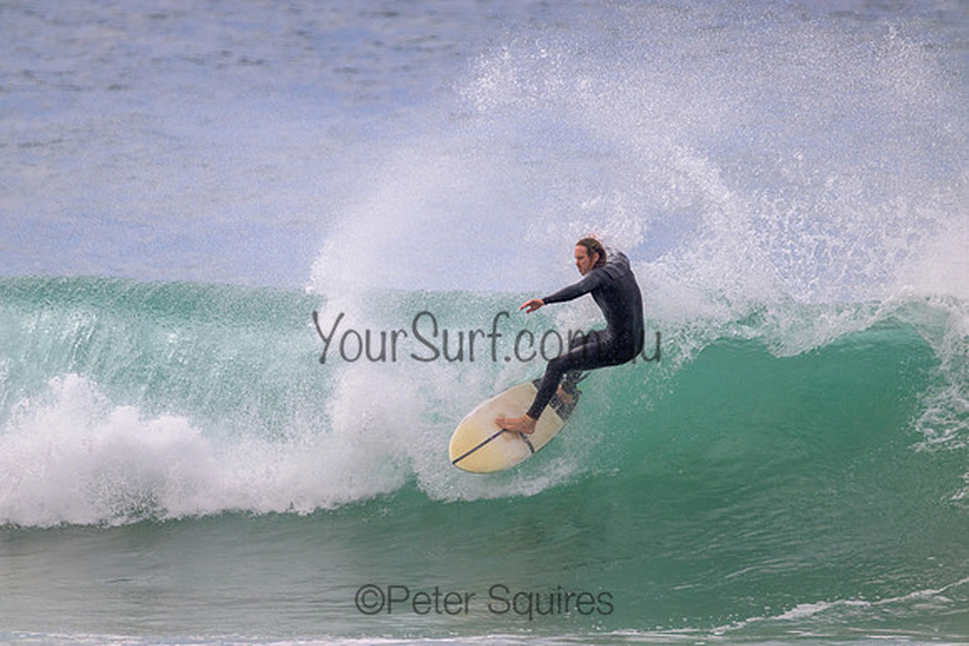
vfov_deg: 1.7
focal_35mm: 800
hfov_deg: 2.6
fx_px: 21537
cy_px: 323
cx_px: 484
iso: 1000
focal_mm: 800
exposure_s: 1/2000
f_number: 11
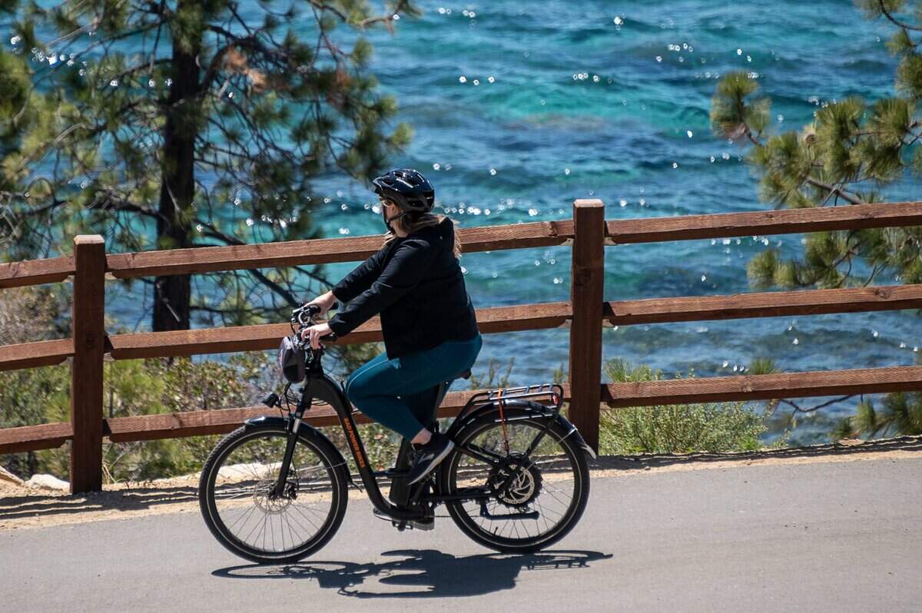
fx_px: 7677
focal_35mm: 300
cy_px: 306
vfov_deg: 4.6
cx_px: 461
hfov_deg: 6.9
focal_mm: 300
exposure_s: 1/800
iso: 200
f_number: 5.6
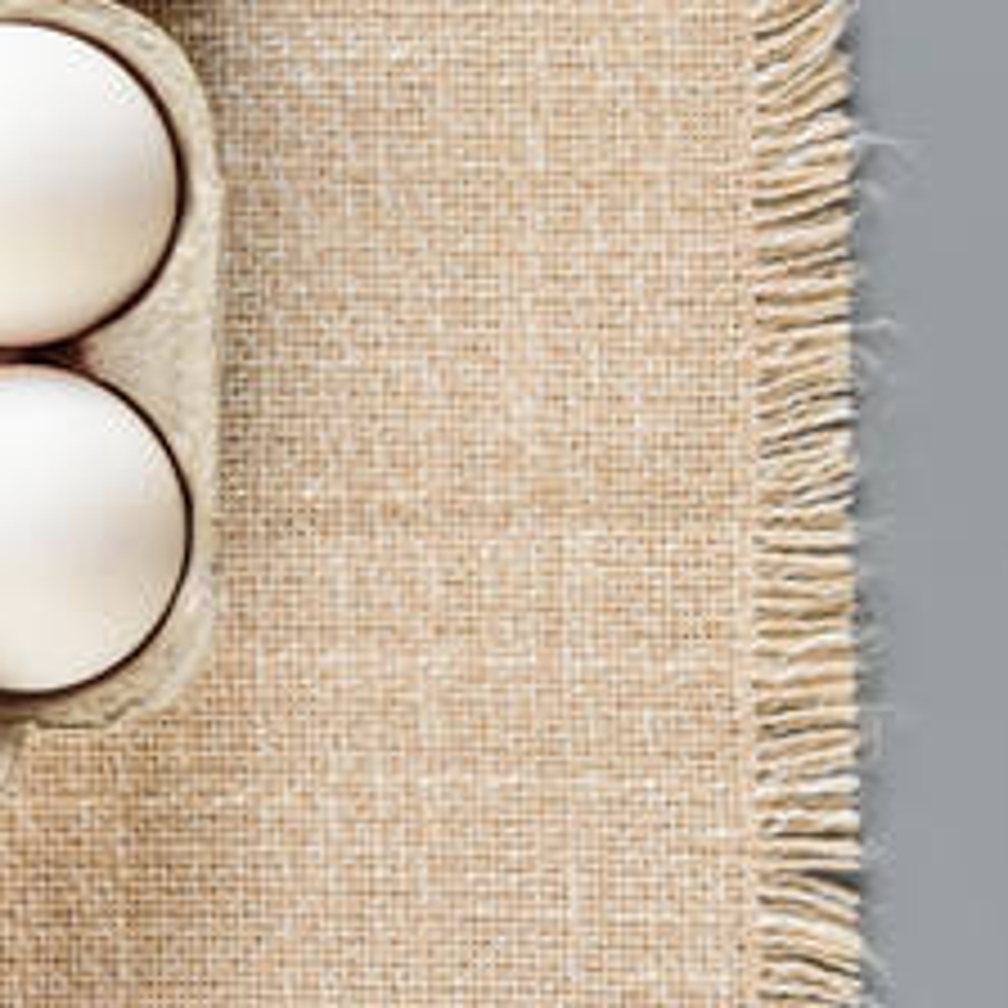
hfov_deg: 13.1
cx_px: 504
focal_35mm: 133
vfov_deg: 13.1
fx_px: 4382
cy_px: 459
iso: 500
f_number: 7.1
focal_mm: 52
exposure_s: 1/60
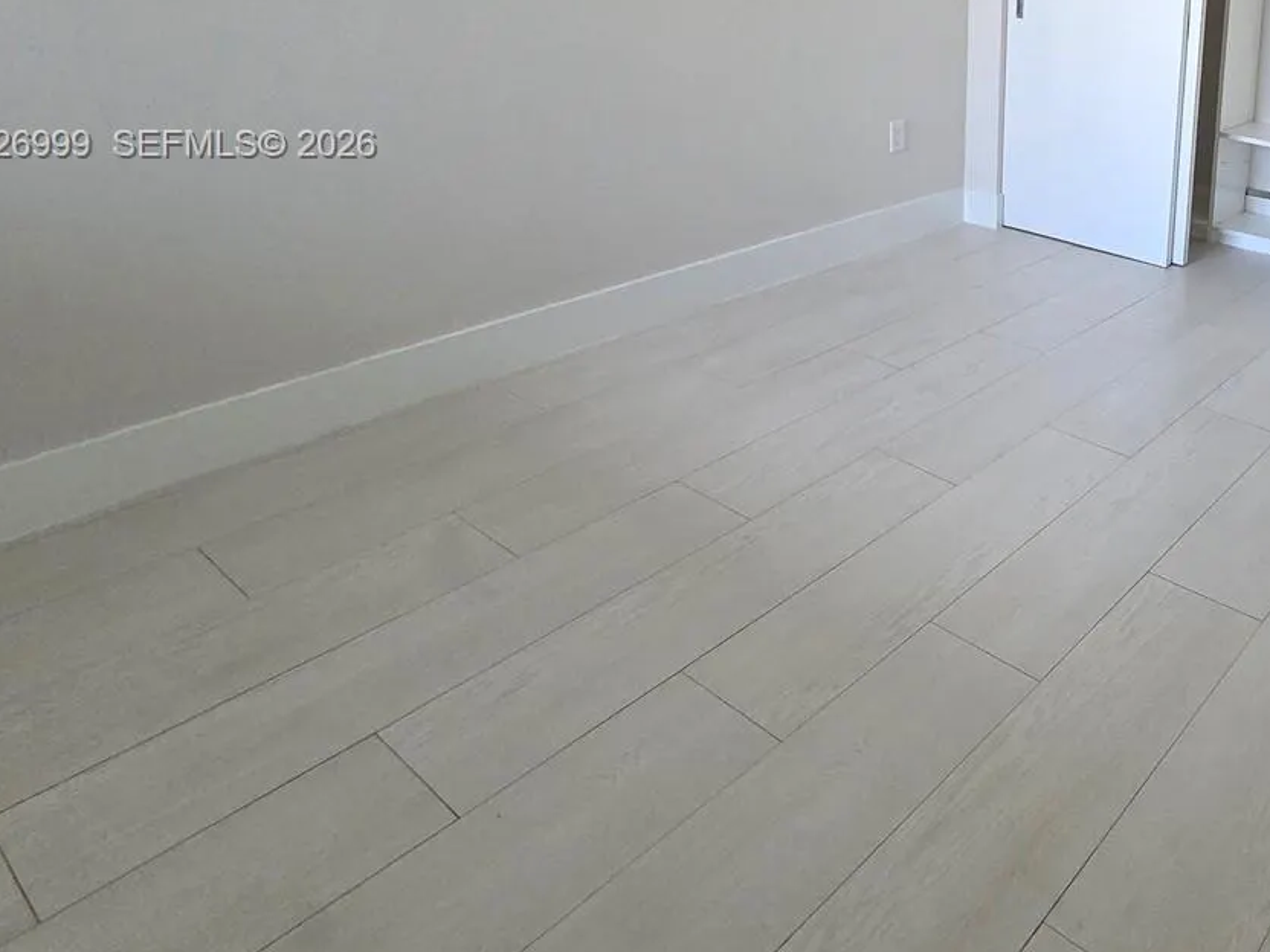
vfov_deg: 50.4
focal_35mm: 25
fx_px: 917
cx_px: 1122
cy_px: 146
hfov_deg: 59.9
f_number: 2.2
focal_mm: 2.2
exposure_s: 1/60
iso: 500
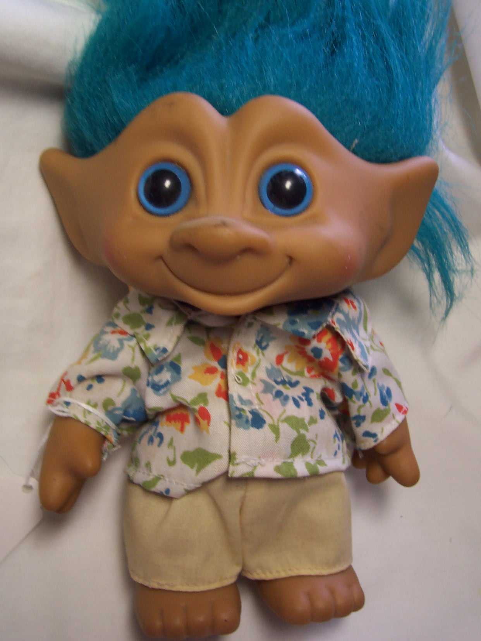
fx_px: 686
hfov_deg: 38.7
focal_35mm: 37
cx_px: 240
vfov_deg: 50.1
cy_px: 320
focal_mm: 5.6
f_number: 2.8
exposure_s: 1/45
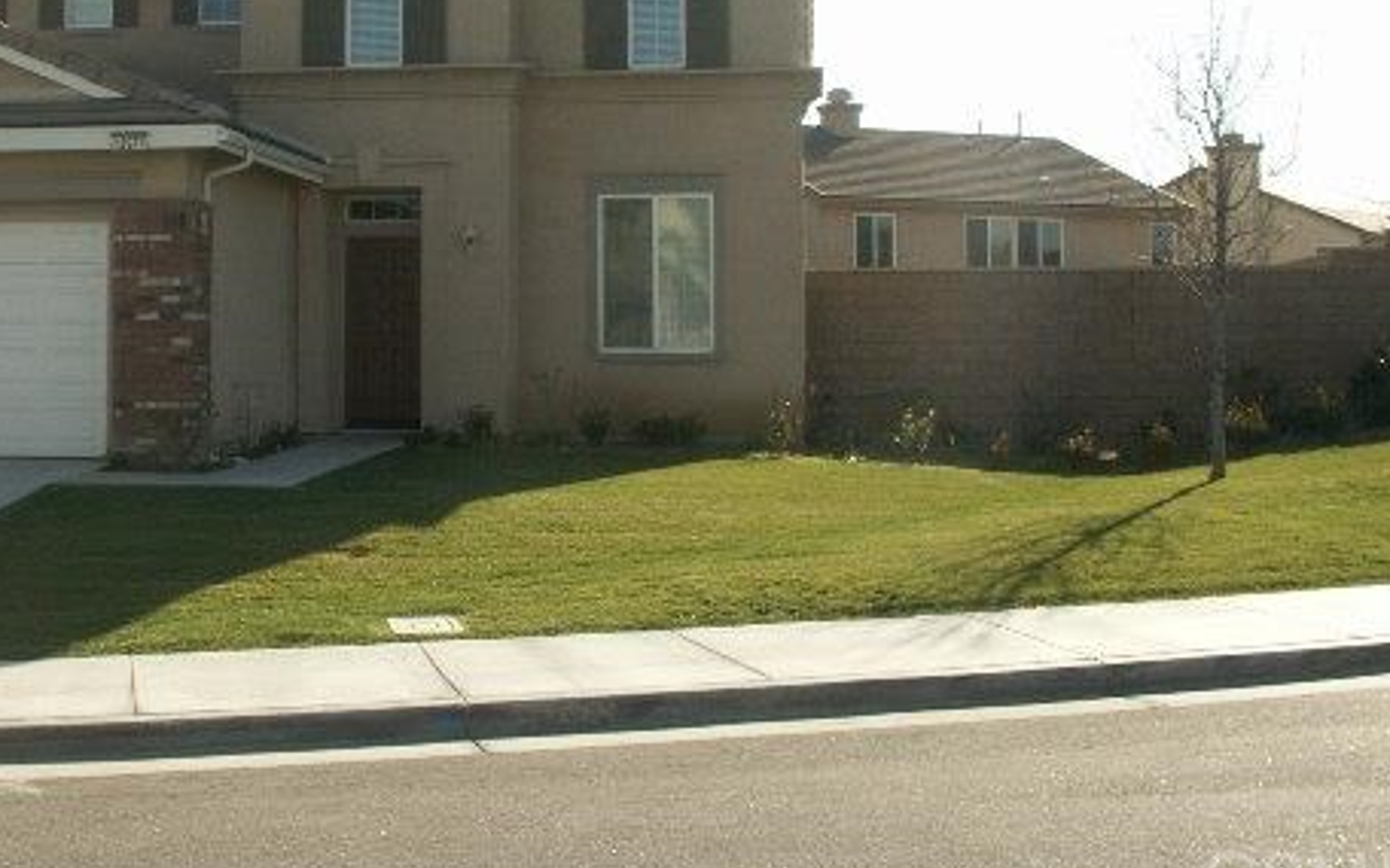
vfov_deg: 23.2
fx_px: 2084
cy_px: 177
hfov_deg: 36.5
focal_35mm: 55
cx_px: 472
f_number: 7.1
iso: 50
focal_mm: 7.7
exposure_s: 1/160
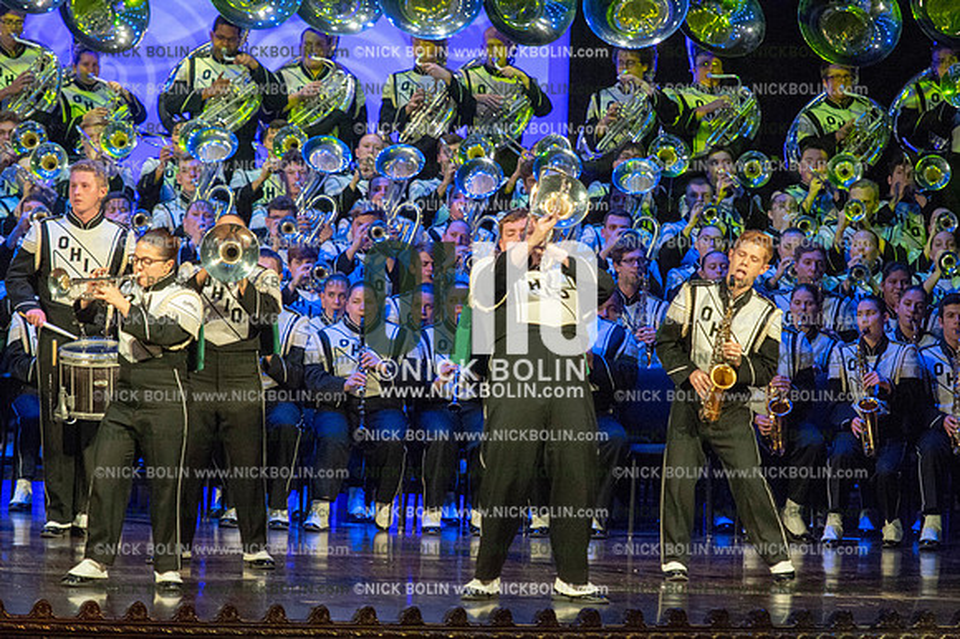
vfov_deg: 5.7
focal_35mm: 240
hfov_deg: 8.6
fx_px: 6396
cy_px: 320
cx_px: 480
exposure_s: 1/320
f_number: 5.6
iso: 8000
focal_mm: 240
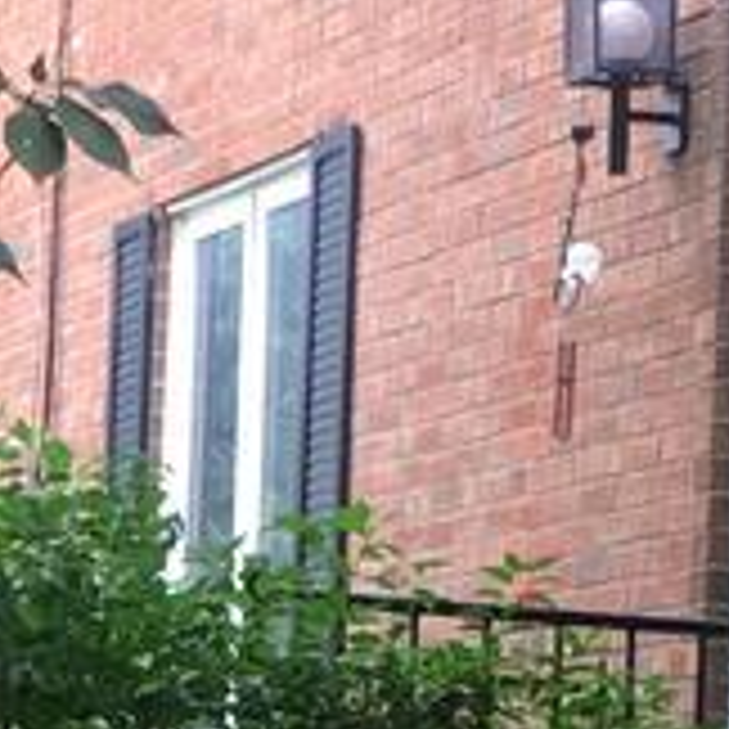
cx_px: -292
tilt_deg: -0.5
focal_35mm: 243
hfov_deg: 7.1
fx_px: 5790
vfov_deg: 7.0
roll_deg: -2.9
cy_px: 1323
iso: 40
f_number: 2.2
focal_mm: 4.15
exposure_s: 1/120
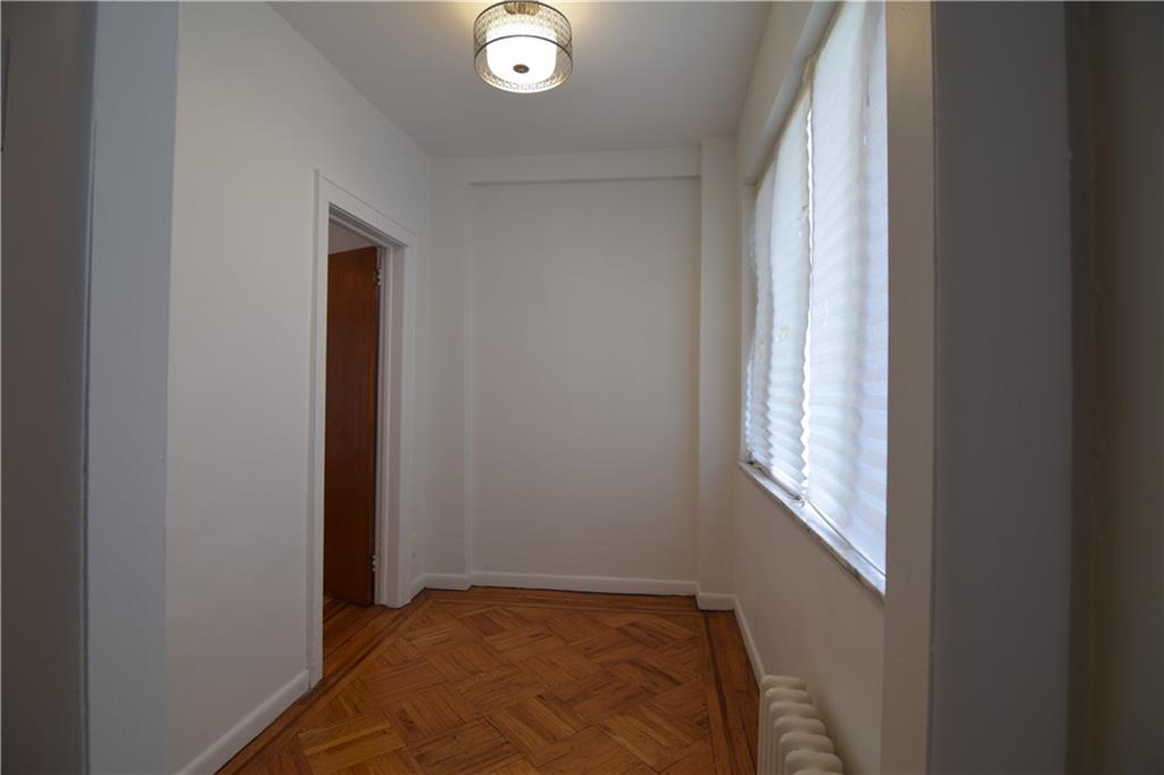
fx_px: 533
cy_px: 388
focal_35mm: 16
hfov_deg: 95.0
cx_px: 582
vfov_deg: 72.0
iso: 400
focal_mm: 11
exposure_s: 1/80
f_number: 4
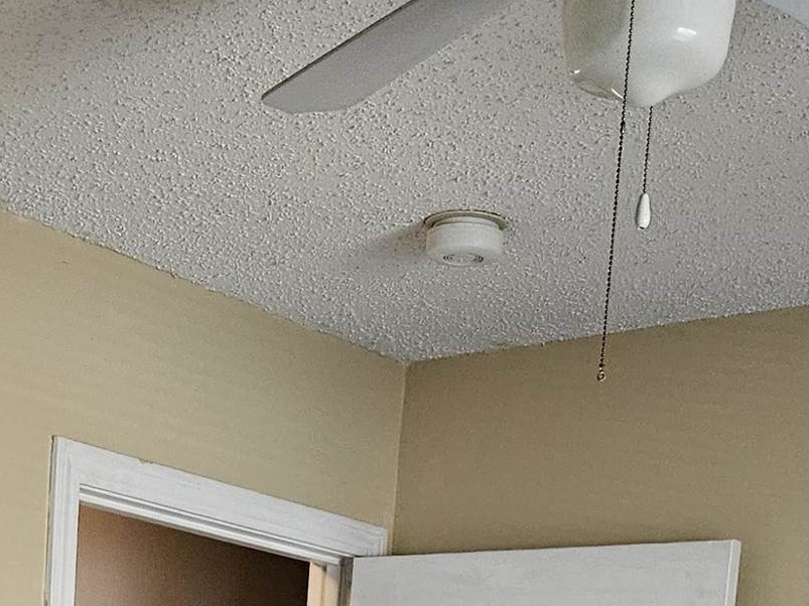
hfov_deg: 21.9
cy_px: 1101
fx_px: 2056
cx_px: 152
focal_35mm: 88
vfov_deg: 14.6
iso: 640
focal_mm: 5.4
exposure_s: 1/120
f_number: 1.8
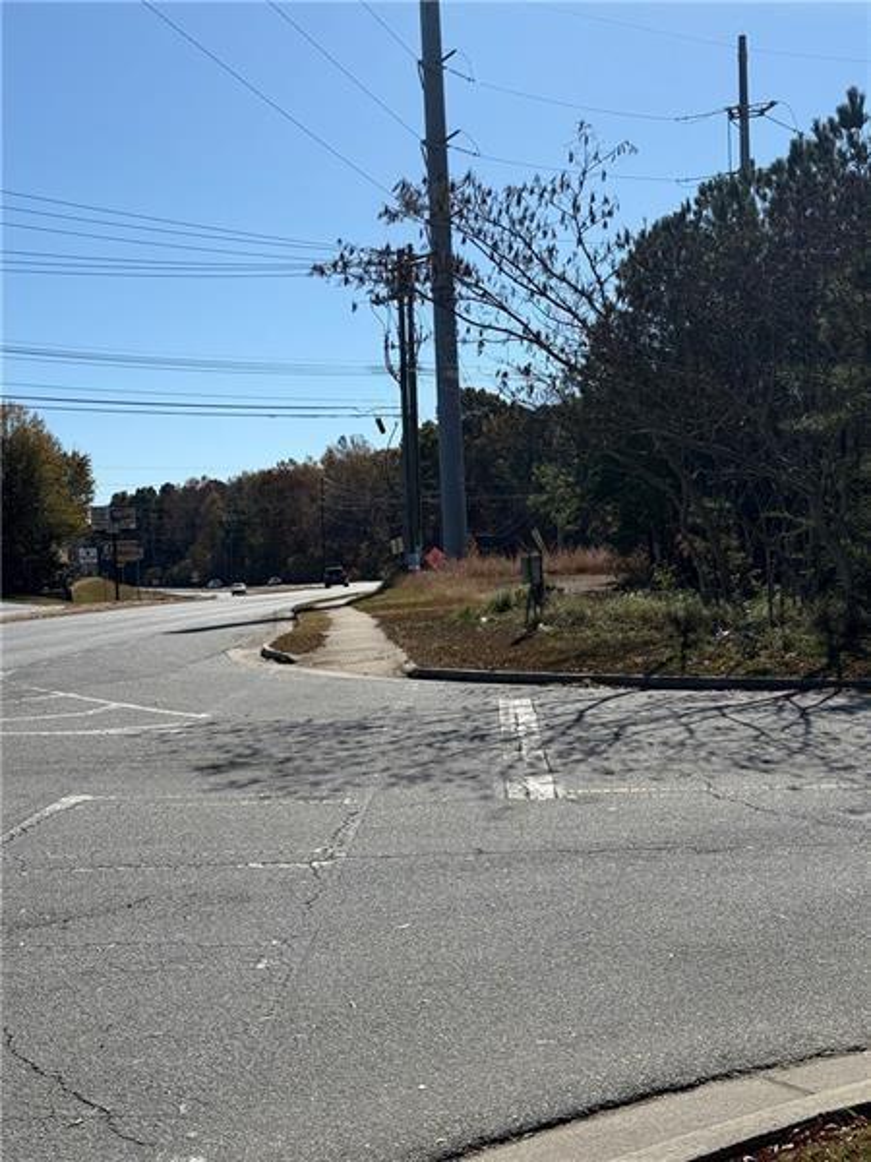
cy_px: 581
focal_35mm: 48
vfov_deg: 39.7
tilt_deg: +1.1
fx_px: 1610
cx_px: 436
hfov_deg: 30.3
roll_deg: +2.1
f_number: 1.78
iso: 64
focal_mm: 6.76
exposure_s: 1/8772
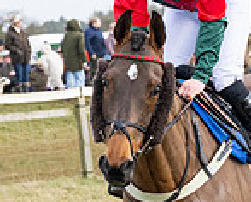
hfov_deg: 4.3
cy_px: 180
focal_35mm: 453
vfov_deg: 3.4
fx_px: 3370
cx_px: 182
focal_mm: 70
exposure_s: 1/1250
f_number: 5
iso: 800
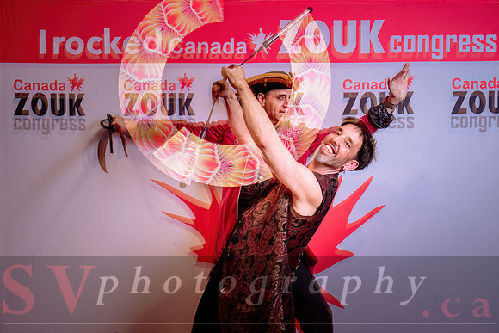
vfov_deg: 29.8
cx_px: 243
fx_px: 625
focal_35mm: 45
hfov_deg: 43.5
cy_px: 162
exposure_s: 1/5
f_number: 9
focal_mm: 44
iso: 32
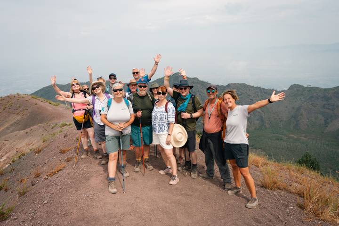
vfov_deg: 46.4
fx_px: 264
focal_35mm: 28
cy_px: 113
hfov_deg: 65.5
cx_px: 170
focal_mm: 28
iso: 100
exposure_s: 1/160
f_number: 10
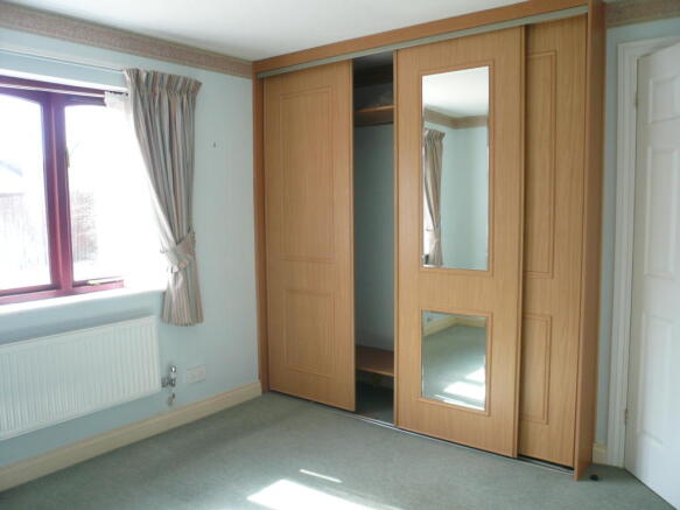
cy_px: 255
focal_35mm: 28
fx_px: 550
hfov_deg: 63.5
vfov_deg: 49.7
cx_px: 340
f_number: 2.8
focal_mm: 4.6
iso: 100
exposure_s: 1/60
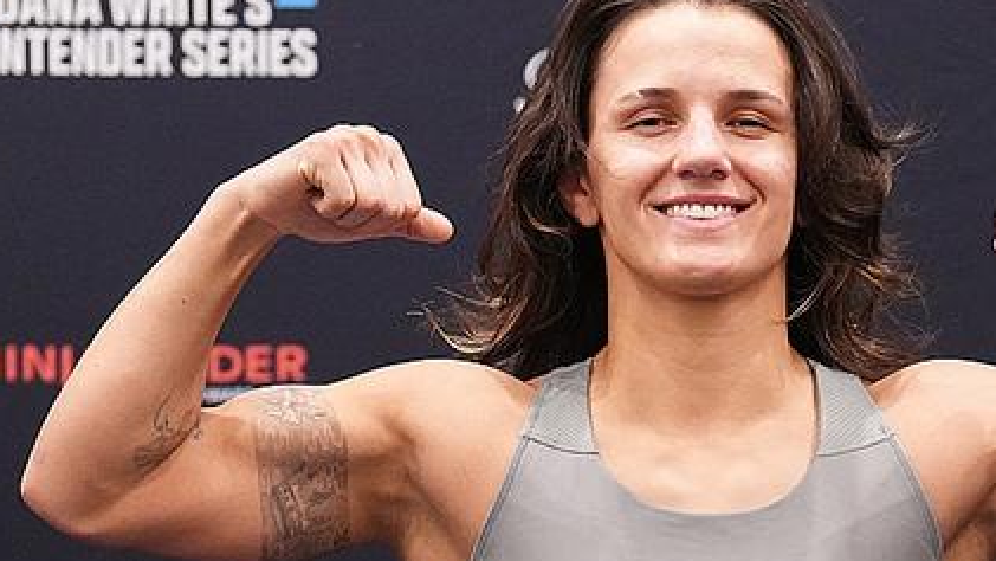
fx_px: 5785
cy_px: 665
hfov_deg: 9.8
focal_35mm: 219
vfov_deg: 5.5
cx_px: 703
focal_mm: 88
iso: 6400
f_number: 2.8
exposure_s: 1/200
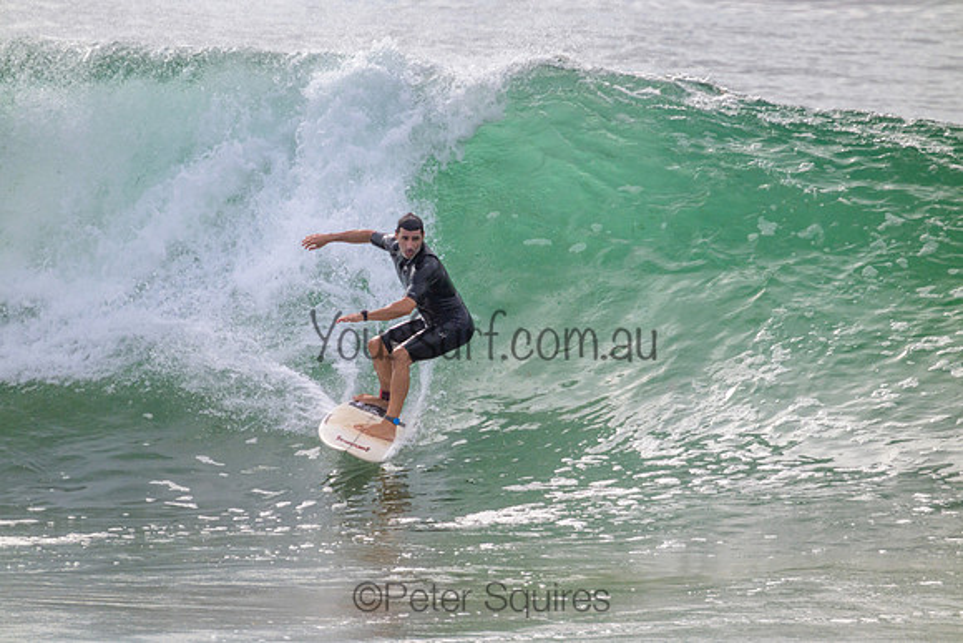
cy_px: 322
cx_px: 482
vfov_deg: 1.7
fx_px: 21404
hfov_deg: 2.6
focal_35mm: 800
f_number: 11
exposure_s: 1/2000
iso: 720
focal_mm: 800
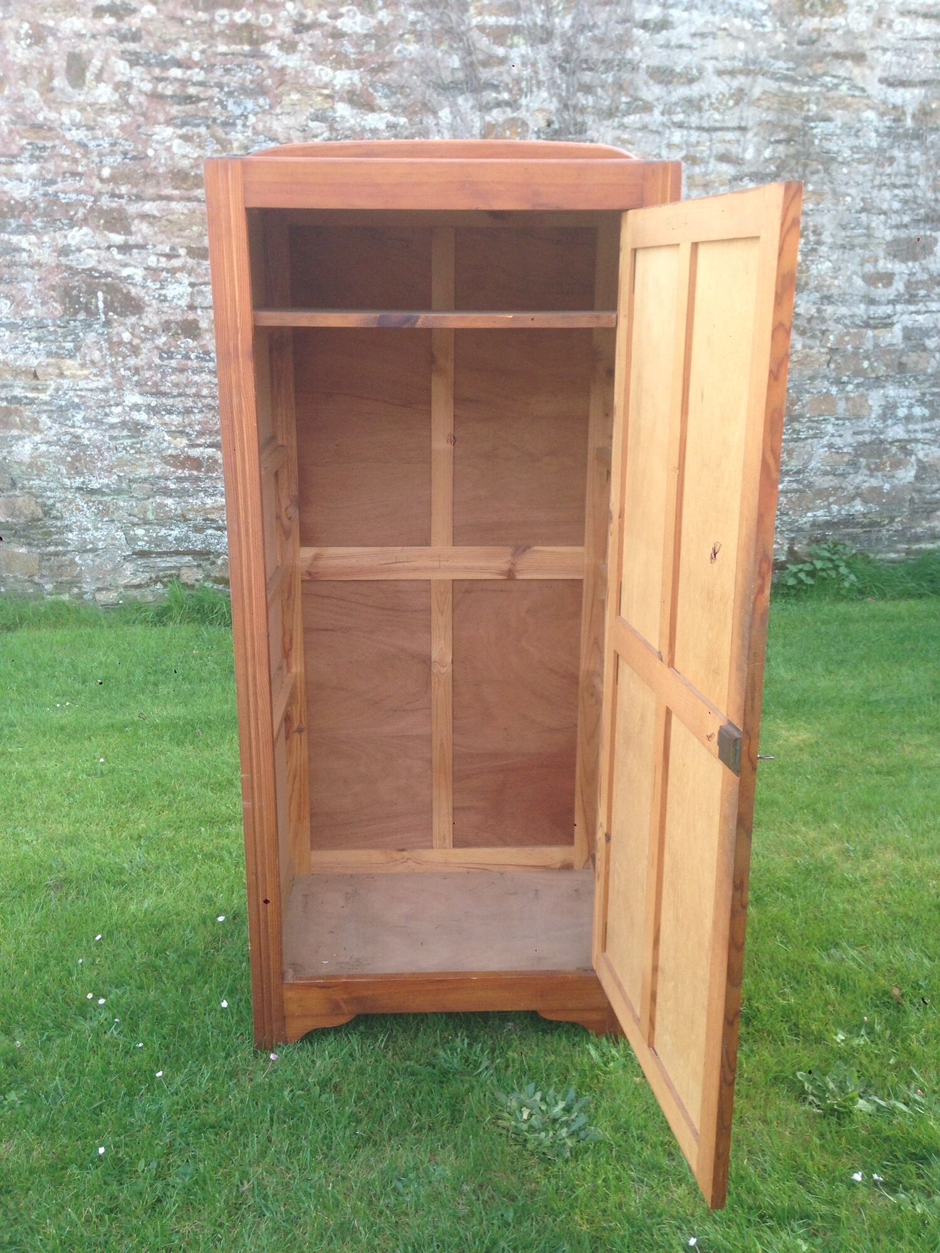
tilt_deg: -13.6
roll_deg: +0.3
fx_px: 1195
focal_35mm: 33
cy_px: 626
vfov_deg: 55.4
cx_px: 470
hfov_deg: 42.9
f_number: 2.4
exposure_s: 1/120
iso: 64
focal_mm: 4.12
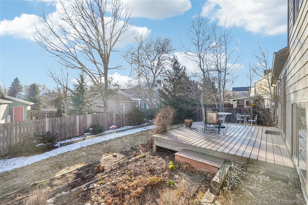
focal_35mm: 15
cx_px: 154
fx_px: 128
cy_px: 102
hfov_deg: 100.4
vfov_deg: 77.3
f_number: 8
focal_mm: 10
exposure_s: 1/320
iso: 800
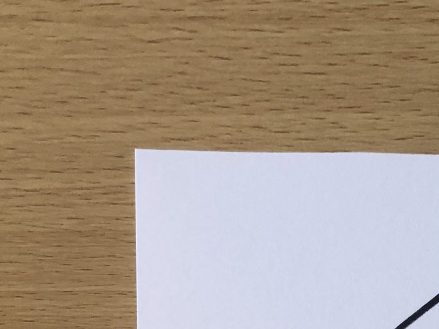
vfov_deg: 17.1
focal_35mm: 84
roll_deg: -0.6
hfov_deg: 22.5
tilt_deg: -19.8
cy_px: 350
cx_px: 429
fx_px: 1065
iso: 40
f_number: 1.8
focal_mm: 3.99
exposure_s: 1/20
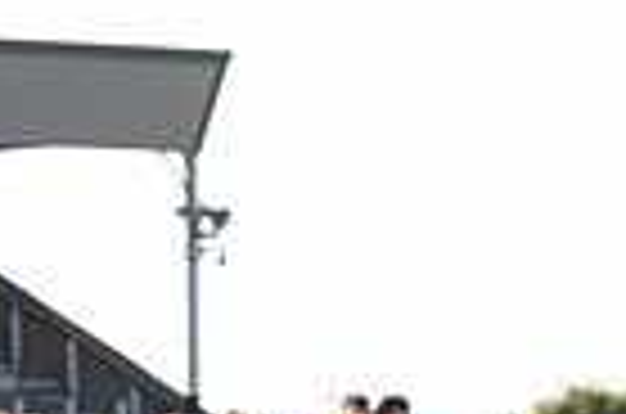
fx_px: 7408
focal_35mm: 427
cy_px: 704
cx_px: -257
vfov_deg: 3.2
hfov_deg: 4.8
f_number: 6.3
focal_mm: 102
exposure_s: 1/1000
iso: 640
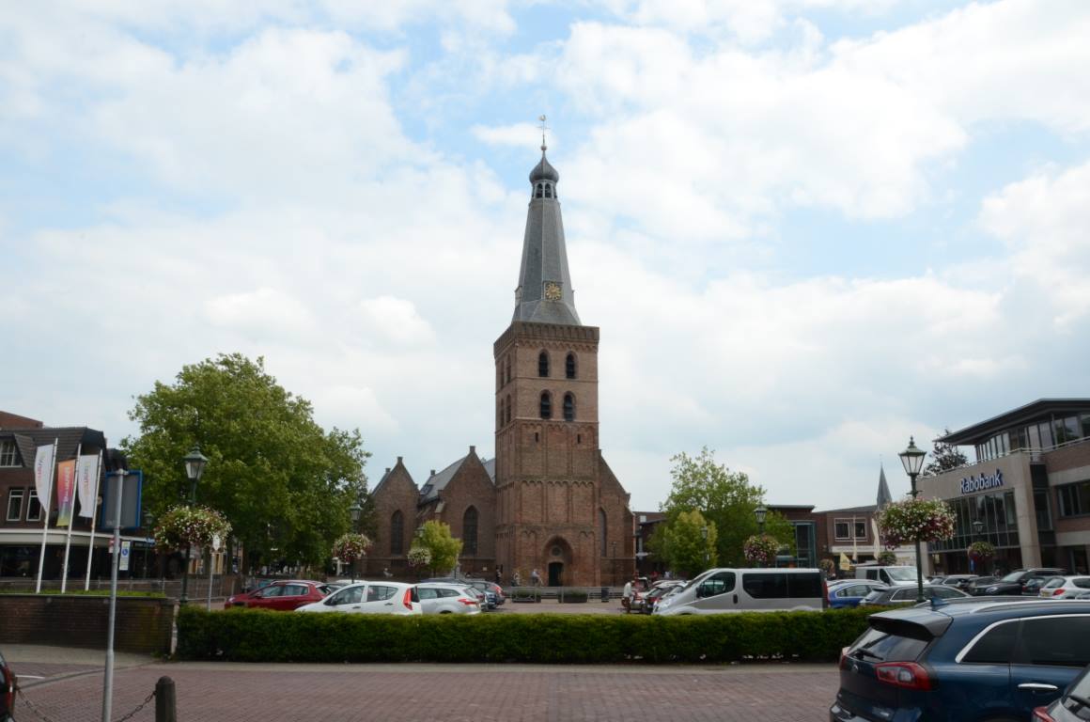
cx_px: 545
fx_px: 816
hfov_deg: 67.5
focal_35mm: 27
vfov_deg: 47.7
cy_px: 361
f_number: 22
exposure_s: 1/100
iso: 400
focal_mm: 18
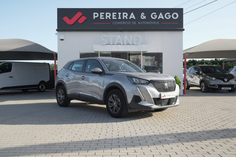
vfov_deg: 38.9
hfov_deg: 55.8
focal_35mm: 34
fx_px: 223
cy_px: 78
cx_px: 118
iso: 160
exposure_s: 1/125
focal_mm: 22.8
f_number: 8
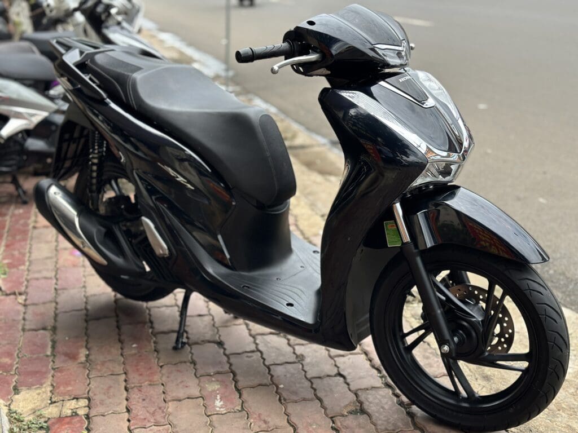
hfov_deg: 39.7
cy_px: 216
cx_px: 289
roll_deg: +4.3
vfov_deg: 30.3
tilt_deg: -17.8
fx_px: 801
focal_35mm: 48
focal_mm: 6.86
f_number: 1.78
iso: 80
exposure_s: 1/1433
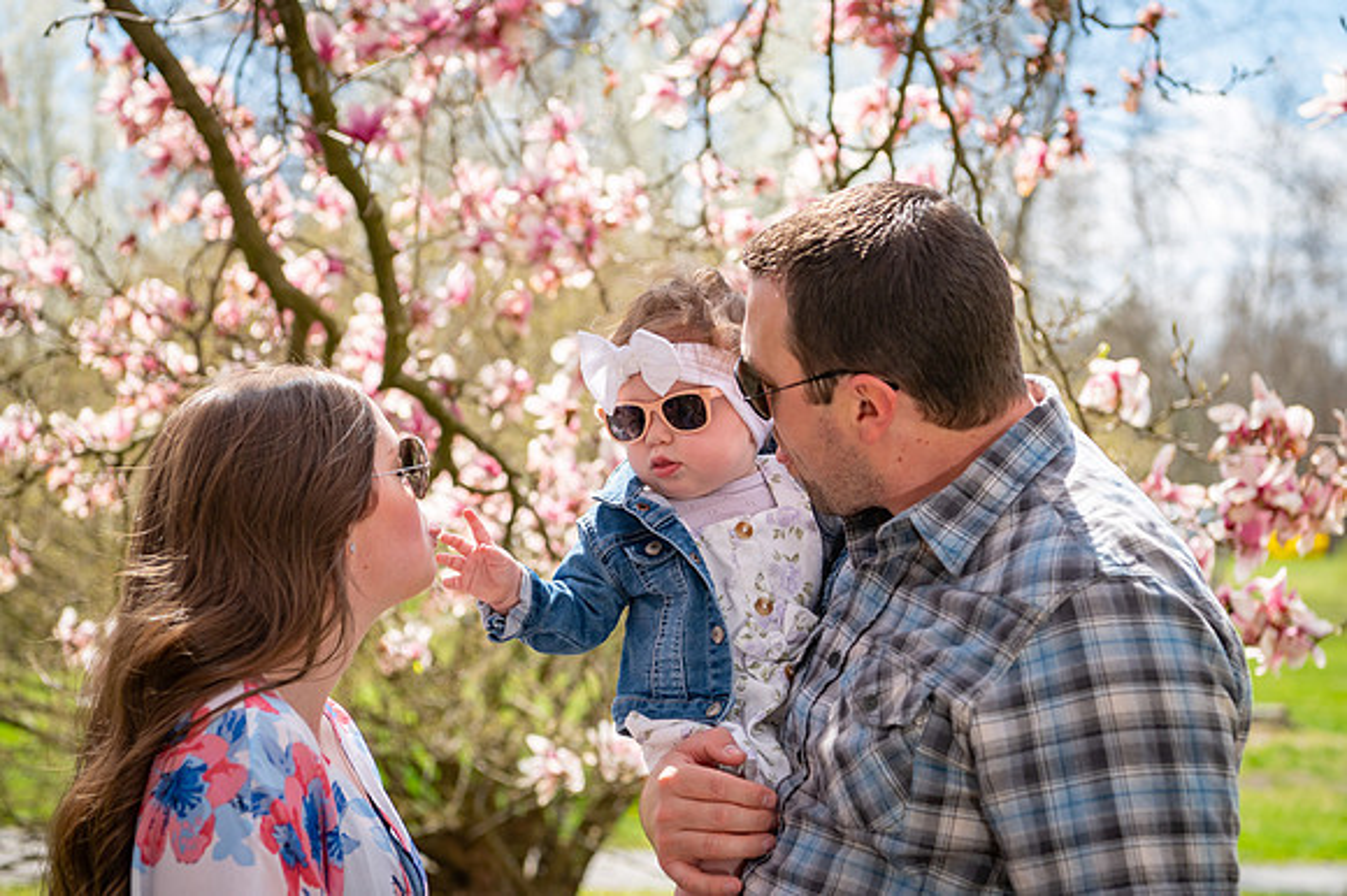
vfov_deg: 21.0
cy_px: 468
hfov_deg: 31.1
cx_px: 666
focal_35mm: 65
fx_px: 2421
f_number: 4.5
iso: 400
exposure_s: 1/1600
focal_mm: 62
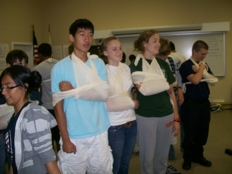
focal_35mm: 36
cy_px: 87
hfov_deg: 51.4
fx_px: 241
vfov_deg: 39.7
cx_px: 116
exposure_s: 1/64
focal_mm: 6
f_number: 2.7
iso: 80
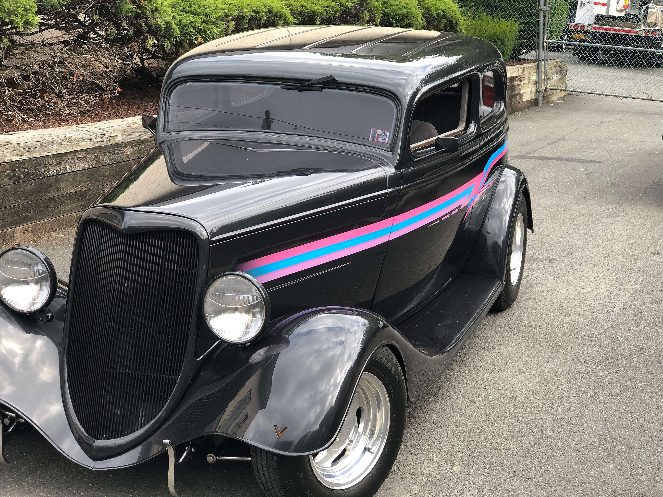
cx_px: 332
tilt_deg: -11.5
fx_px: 1092
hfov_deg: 33.8
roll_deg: +1.6
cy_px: 248
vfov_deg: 25.7
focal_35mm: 57
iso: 25
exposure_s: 1/120
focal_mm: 6.6
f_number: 2.8
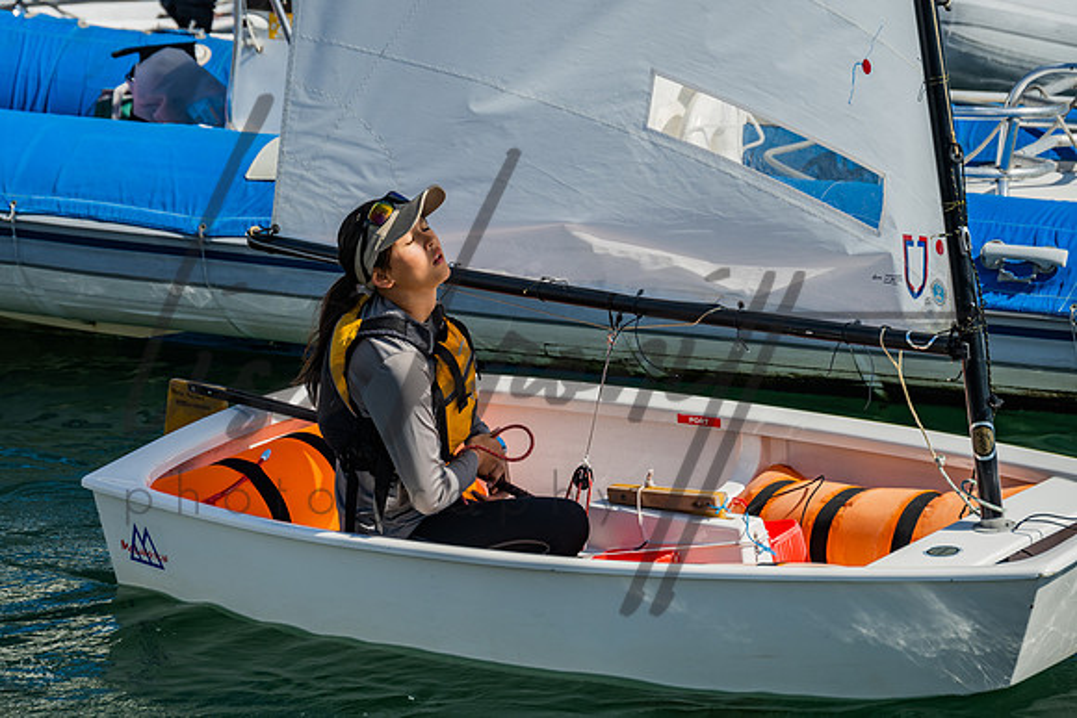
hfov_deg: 14.9
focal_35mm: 137
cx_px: 460
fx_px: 4111
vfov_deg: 10.0
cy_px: 311
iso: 100
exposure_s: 1/250
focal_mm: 120
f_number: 6.3
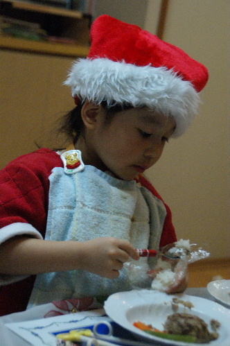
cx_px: 115
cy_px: 173
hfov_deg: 15.2
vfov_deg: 22.6
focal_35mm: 90
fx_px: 864
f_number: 5
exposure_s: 1/100
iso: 1600
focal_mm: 60
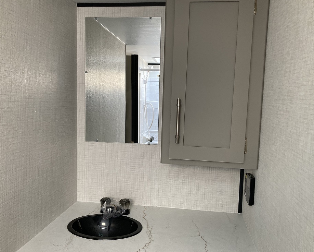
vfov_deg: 48.5
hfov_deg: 58.7
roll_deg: +0.0
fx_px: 279
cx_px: 168
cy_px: 128
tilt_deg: -7.7
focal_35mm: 30
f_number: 1.8
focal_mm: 3.99
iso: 80
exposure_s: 1/72
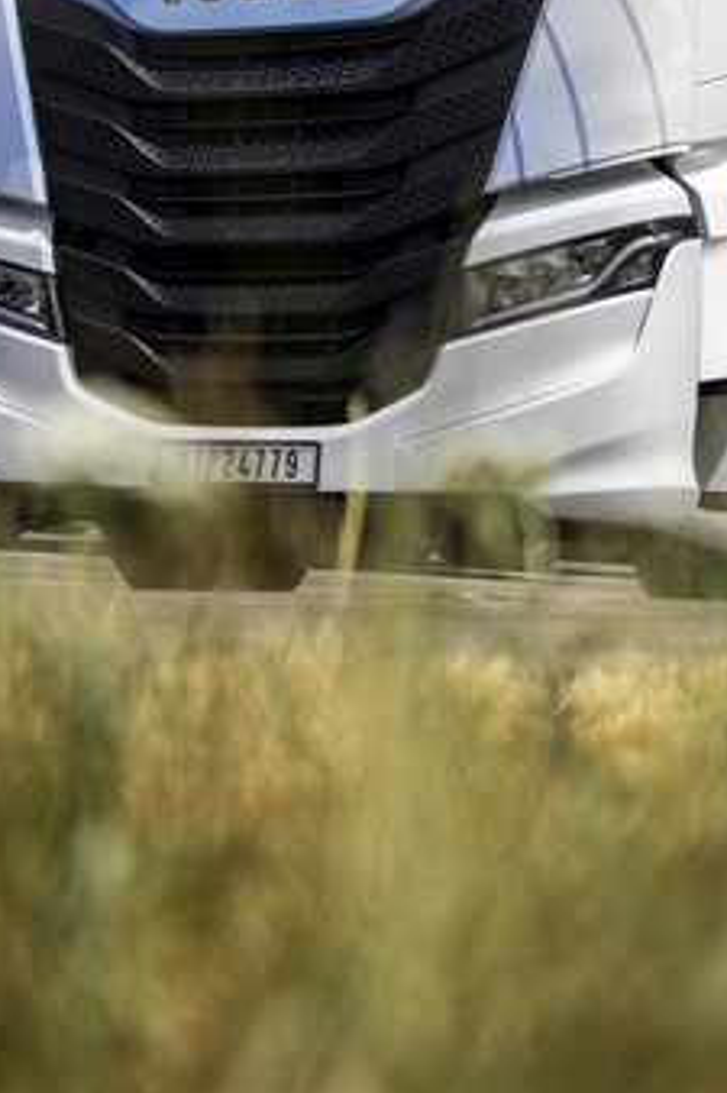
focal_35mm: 104
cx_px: 583
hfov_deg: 13.1
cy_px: 68
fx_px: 3153
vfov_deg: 19.2
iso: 200
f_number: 4.2
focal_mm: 44
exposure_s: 1/1600
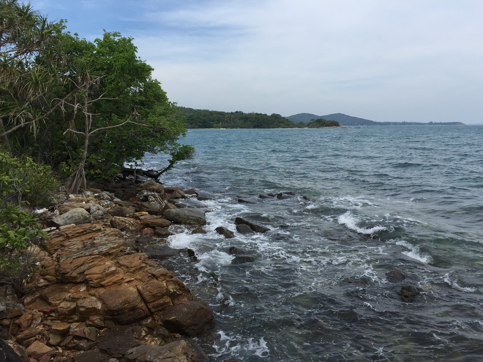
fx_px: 405
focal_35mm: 29
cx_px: 242
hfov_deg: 61.7
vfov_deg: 48.2
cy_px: 181
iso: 32
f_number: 2.2
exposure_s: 1/2198
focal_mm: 4.15
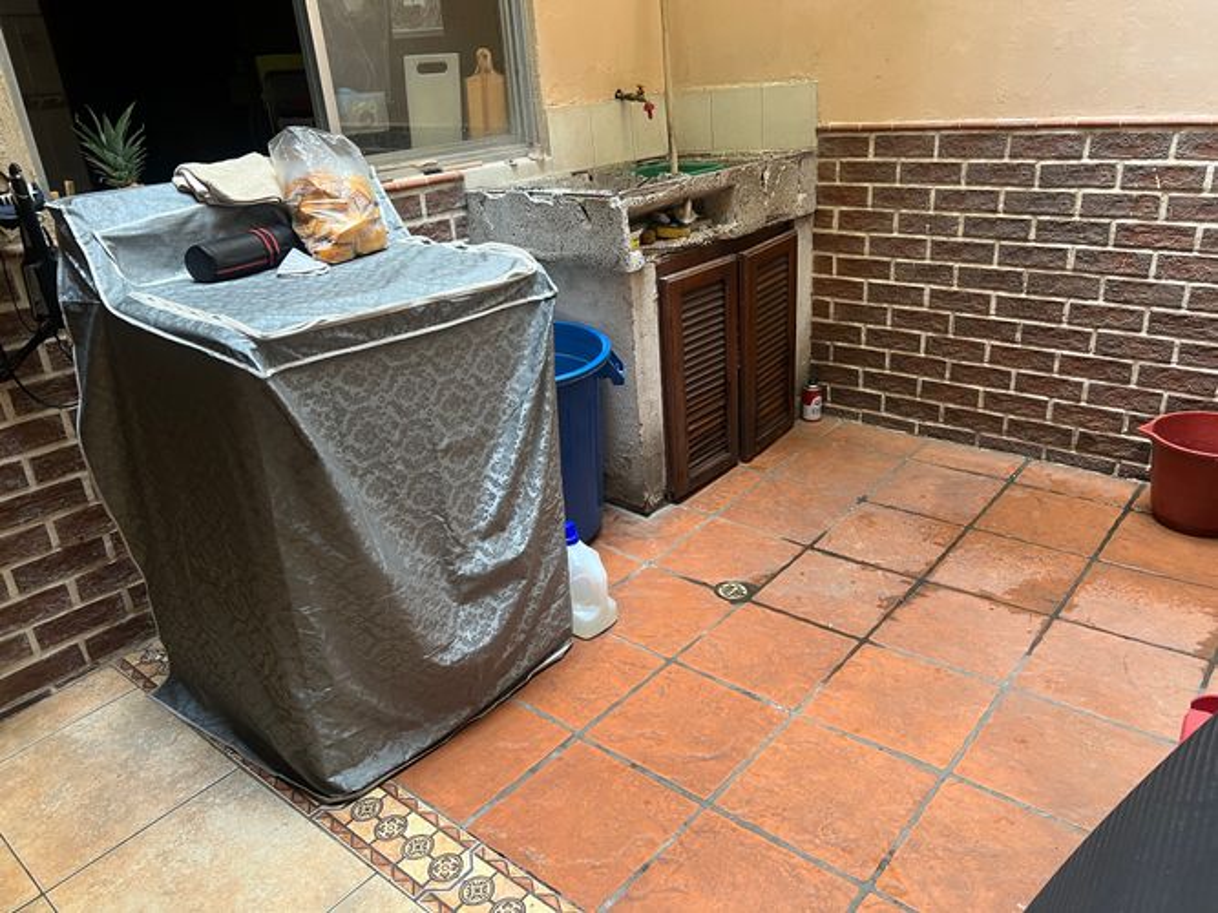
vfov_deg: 53.0
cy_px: 456
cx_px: 609
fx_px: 915
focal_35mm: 26
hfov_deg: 67.3
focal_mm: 5.7
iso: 100
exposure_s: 1/60
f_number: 1.5
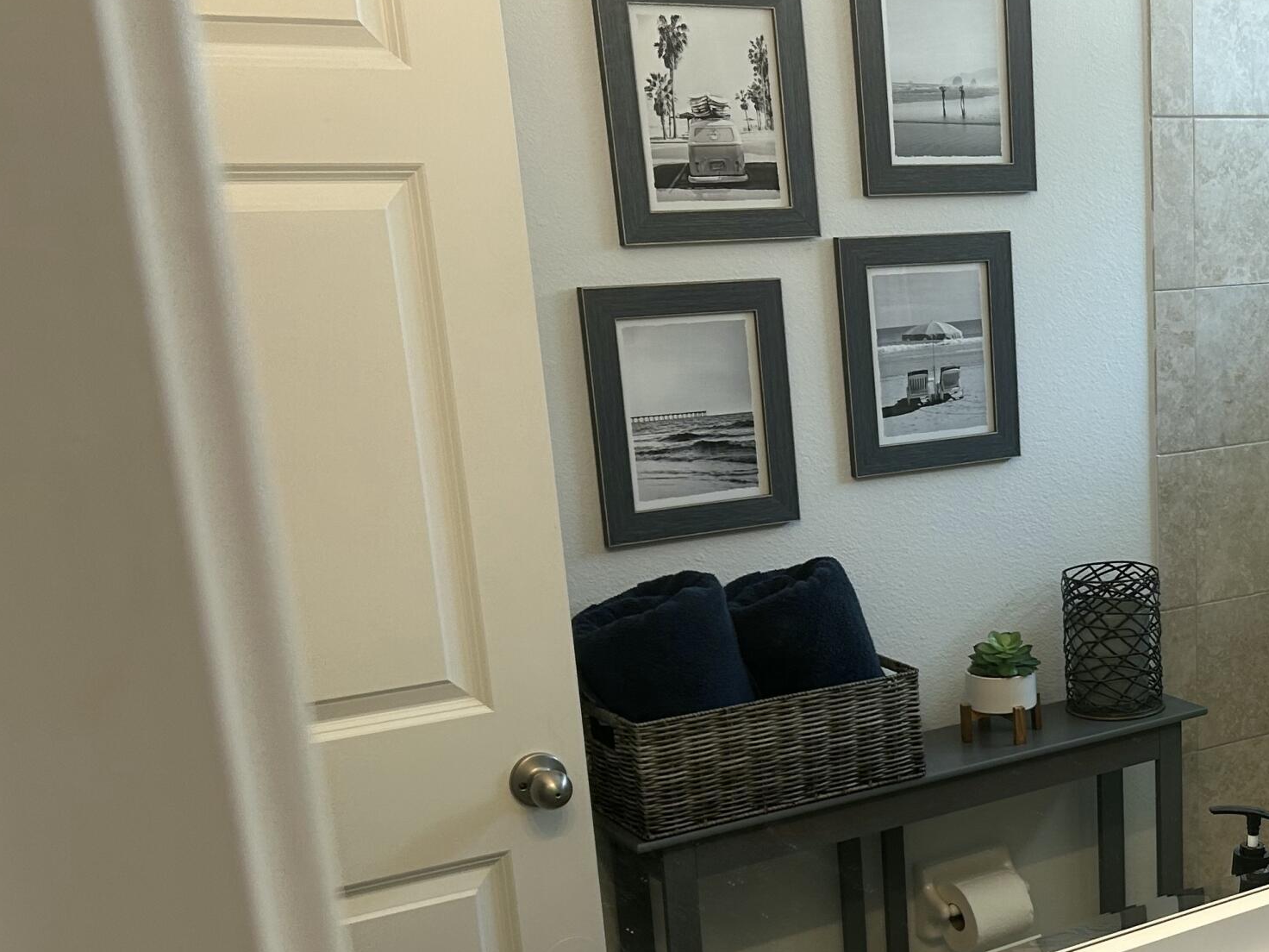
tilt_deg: -16.0
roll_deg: +1.3
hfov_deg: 33.4
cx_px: 1241
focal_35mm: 53
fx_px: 1943
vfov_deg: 27.0
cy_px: 766
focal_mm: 5.7
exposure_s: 1/120
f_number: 1.5
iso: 100
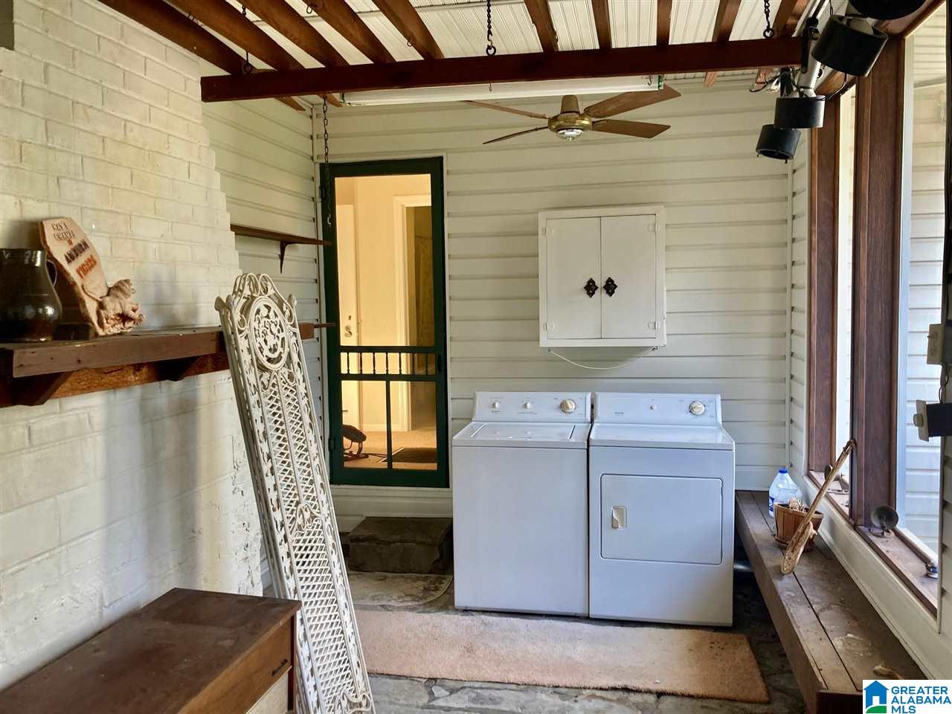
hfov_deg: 63.4
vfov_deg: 49.7
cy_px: 357
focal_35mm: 28
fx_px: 770
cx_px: 476
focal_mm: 3.99
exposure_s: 1/120
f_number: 1.8
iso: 80
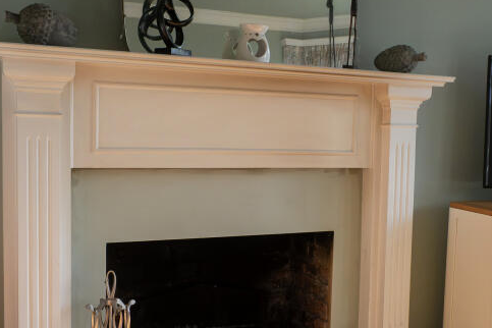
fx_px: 683
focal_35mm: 50
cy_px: 179
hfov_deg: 39.0
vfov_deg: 27.0
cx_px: 336
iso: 3200
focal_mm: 21
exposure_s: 1/2500
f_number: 4
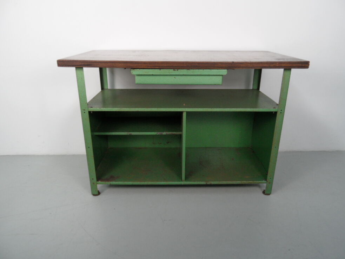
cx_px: 174
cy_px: 132
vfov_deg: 54.9
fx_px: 249
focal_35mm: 25
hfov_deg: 69.4
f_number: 3.2
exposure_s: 1/60
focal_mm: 3.9
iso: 100
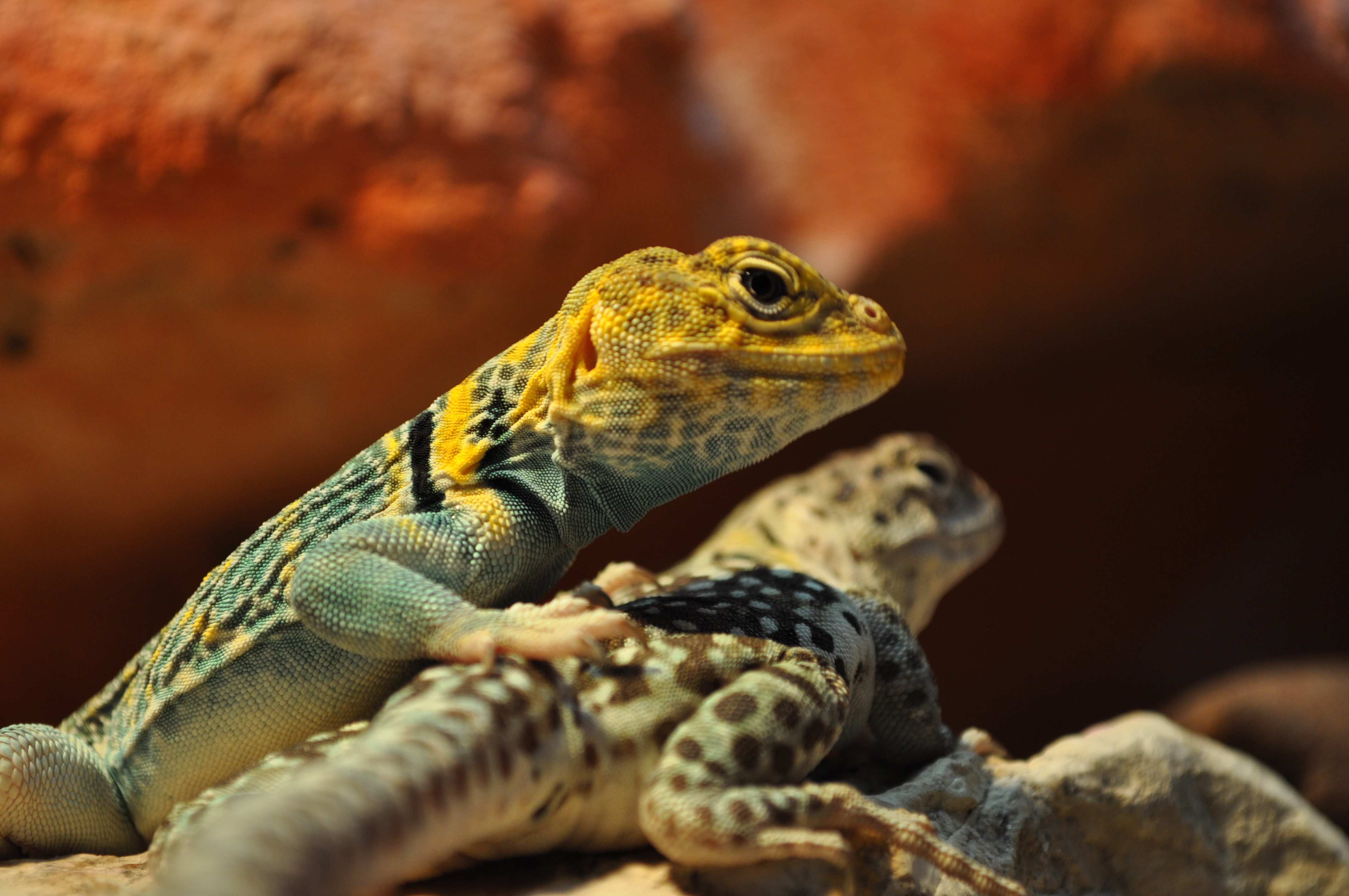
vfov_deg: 17.4
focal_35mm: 78
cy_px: 448
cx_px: 674
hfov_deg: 26.0
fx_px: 2919
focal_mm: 52
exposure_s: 1/125
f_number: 5.6
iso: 360
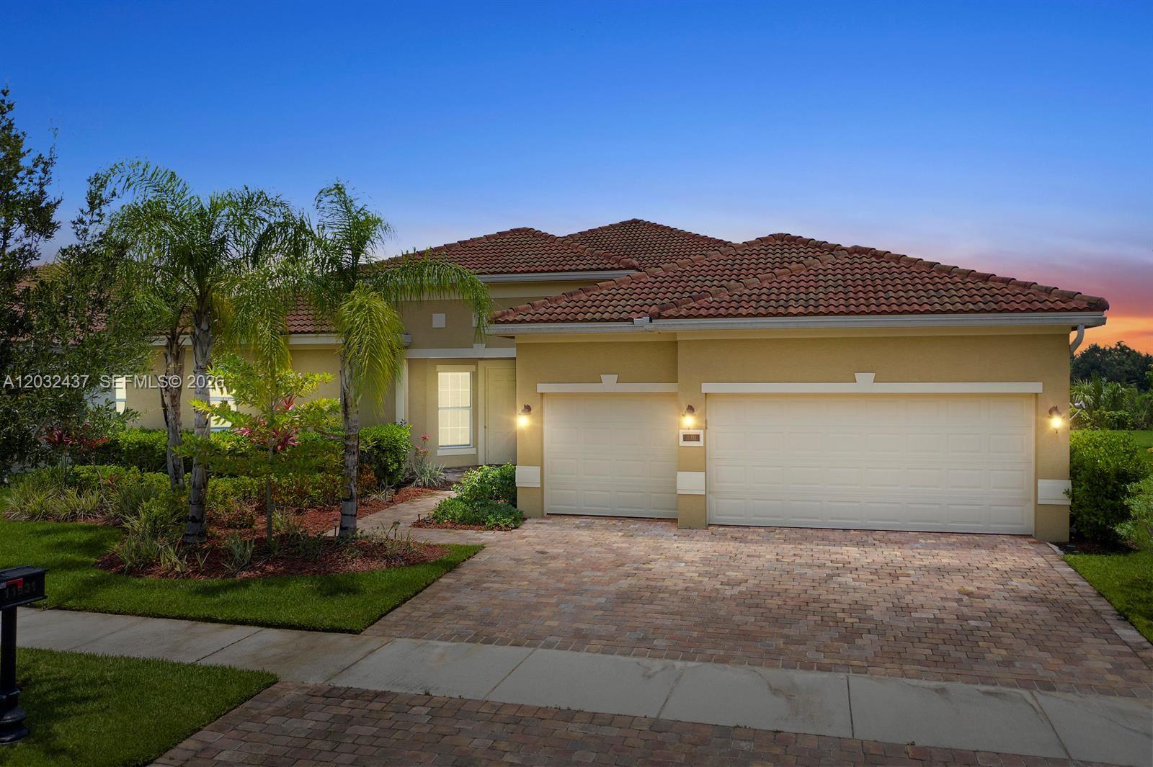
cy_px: 384
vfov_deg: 46.4
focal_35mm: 28
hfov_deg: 65.5
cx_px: 576
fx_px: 896
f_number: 2.8
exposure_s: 1/1600
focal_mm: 10.26
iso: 100
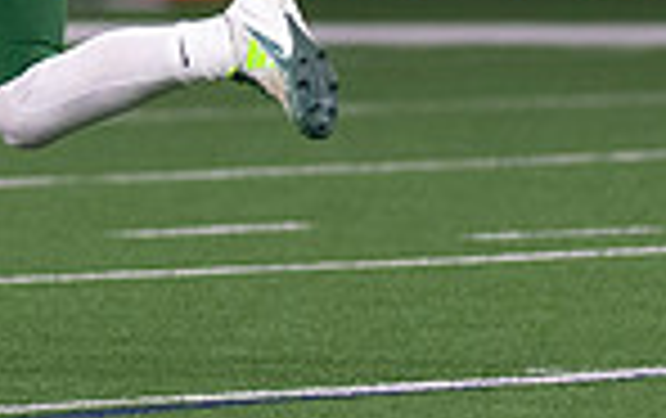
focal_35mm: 1141
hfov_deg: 1.8
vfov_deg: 1.2
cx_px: -192
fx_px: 20741
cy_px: -514
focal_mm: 135
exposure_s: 1/1250
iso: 1000
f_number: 1.8
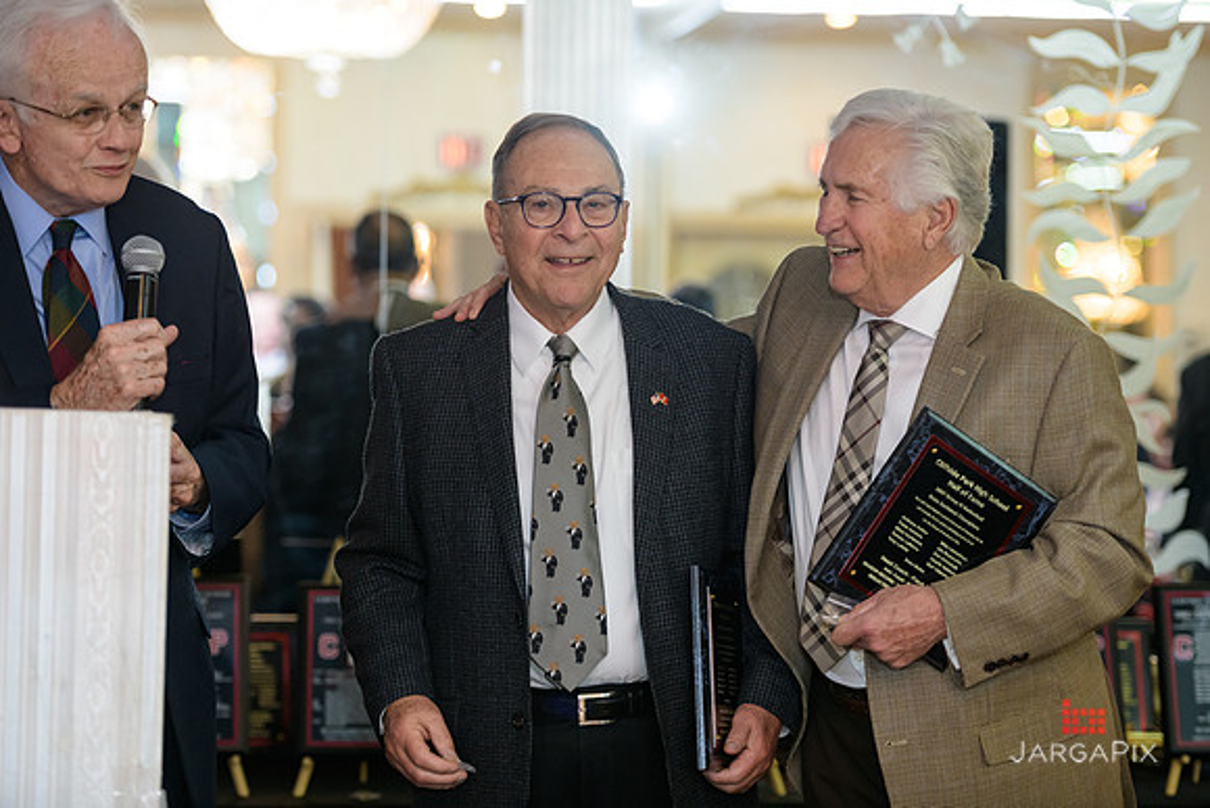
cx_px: 605
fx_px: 3429
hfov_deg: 20.0
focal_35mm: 102
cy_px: 404
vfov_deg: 13.4
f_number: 3.2
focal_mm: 102
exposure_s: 1/125
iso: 1000
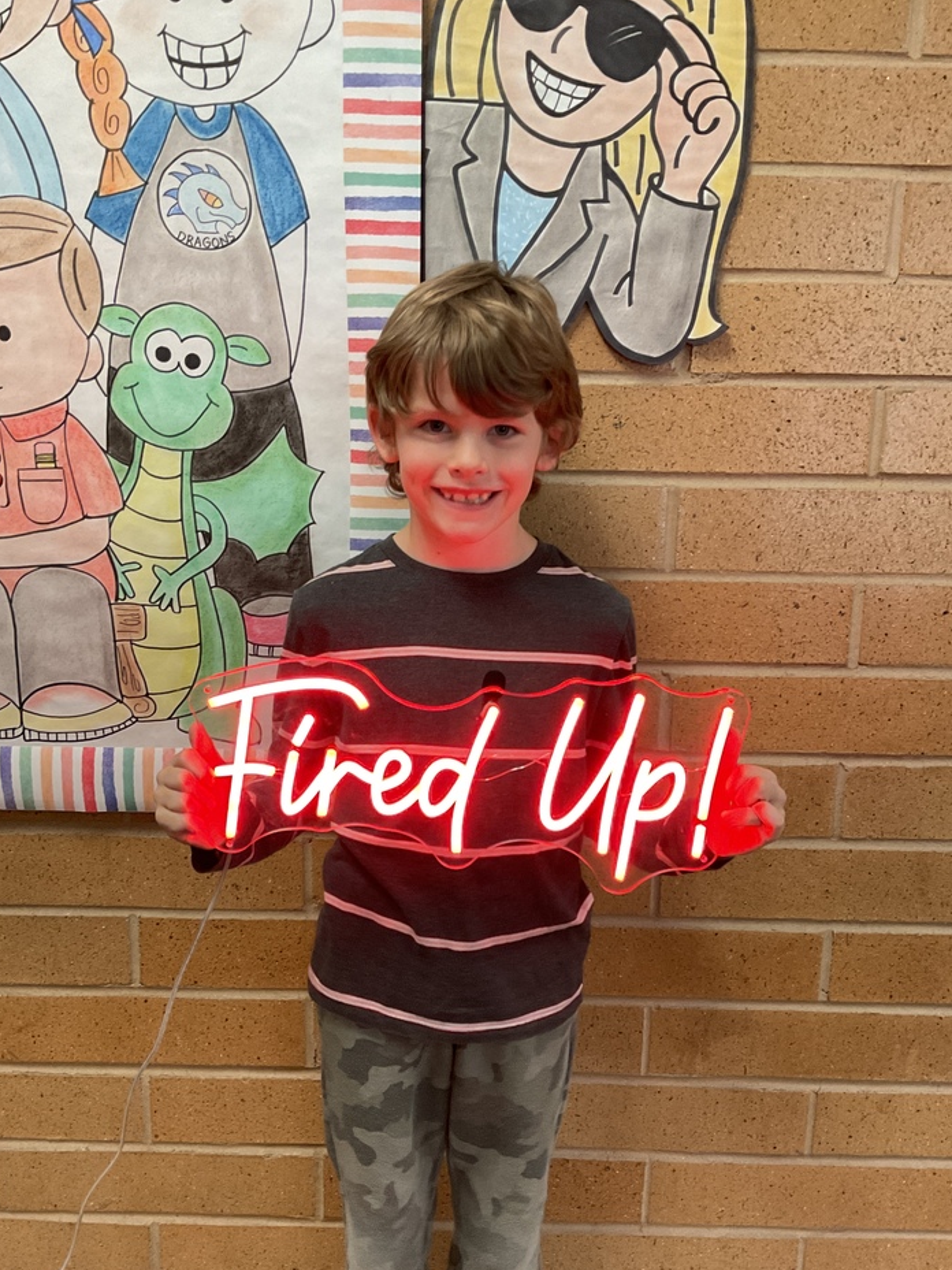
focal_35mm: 32
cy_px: 698
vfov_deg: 56.7
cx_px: 475
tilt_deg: -14.0
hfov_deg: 44.2
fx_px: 1173
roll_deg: -1.5
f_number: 1.8
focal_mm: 3
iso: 200
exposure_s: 1/60
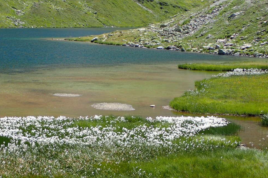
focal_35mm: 93
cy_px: 101
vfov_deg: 14.7
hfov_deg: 21.8
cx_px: 85
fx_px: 692
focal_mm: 11.78
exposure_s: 1/250
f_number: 5
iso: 100
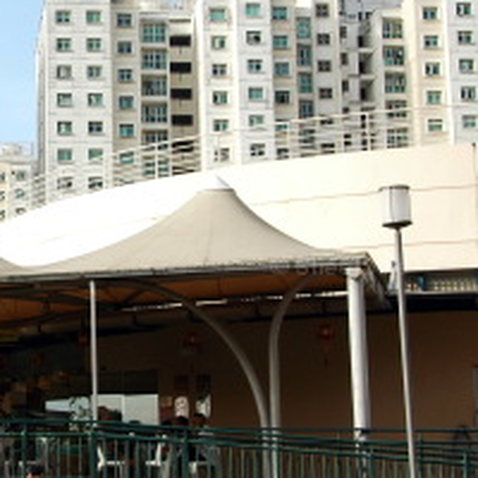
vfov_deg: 17.7
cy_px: 214
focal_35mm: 98
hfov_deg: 17.2
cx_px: -29
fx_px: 1531
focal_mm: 28
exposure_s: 1/400
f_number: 7.1
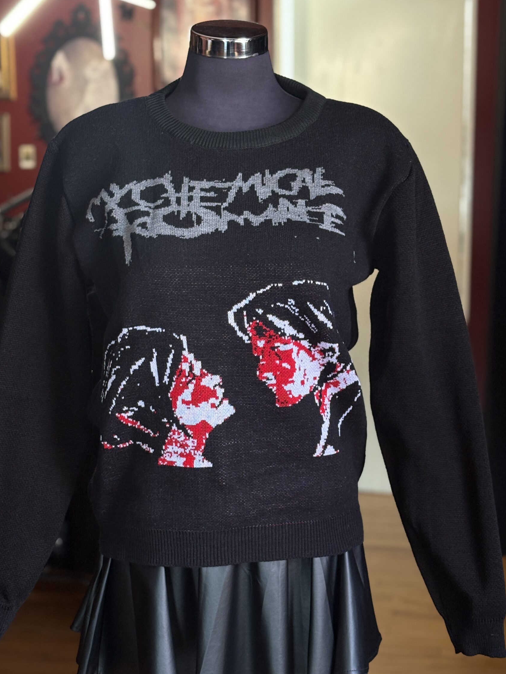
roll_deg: +0.2
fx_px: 1150
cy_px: 367
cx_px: 228
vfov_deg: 32.7
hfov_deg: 24.8
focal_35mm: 59
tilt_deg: -7.4
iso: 160
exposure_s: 1/44
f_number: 1.6
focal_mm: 5.96
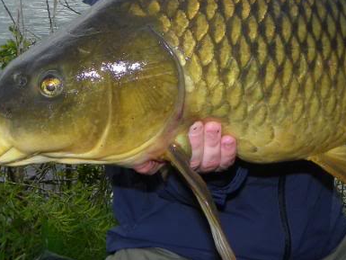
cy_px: -1
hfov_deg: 34.9
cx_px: 250
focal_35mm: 54
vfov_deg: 25.7
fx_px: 540
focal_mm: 4.6
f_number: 5.6
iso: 64
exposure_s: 1/400
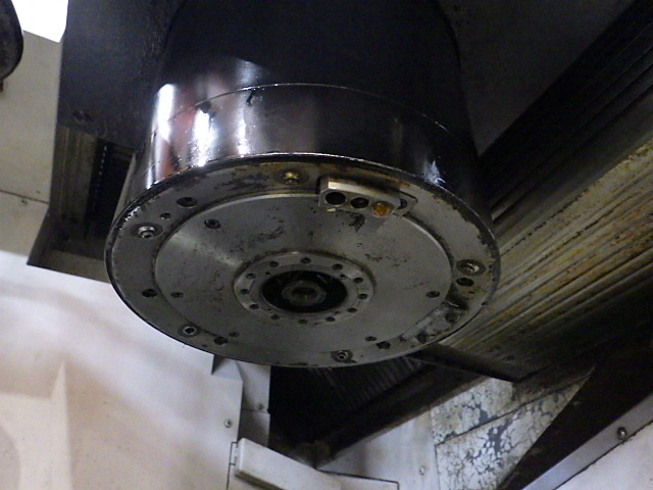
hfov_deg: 63.4
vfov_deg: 49.7
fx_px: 528
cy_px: 245
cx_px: 326
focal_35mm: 28
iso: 1600
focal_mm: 5
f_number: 3.5
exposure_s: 1/13
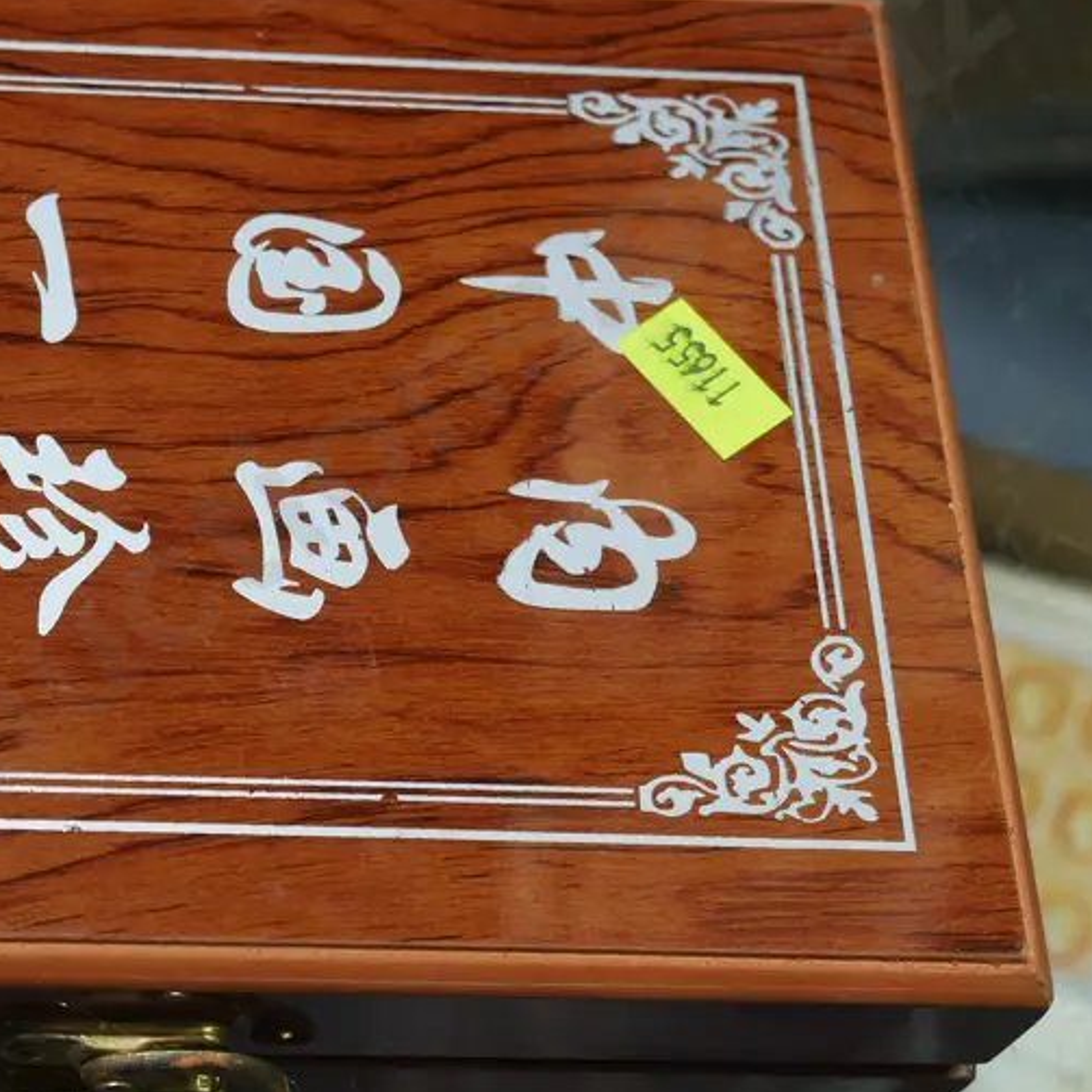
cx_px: 98
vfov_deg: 24.0
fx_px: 2570
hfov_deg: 23.3
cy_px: 653
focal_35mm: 72
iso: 250
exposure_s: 1/60
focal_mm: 20
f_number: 4.5
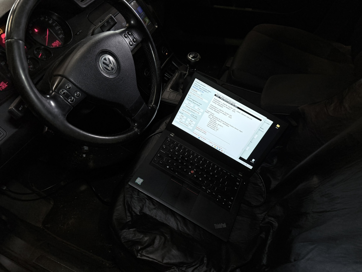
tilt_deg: -48.7
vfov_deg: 56.8
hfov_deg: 71.6
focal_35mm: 24
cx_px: 181
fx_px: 251
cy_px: 136
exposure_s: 1/110
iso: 160
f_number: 1.78
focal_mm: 6.76
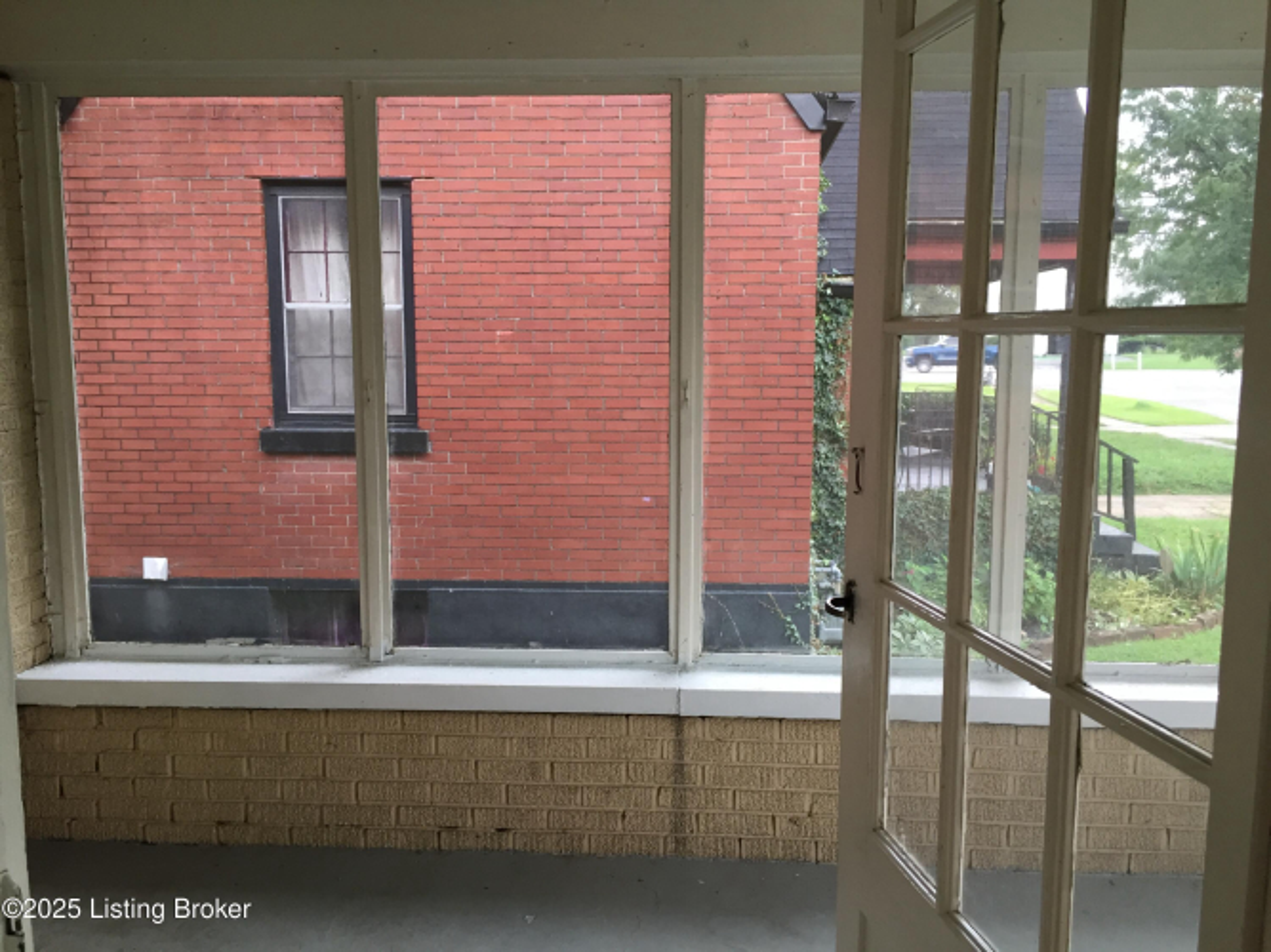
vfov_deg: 48.2
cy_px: 476
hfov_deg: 61.7
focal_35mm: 29
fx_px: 1065
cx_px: 636
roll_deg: -0.2
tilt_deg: -6.1
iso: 32
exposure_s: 1/30
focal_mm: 4.15
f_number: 2.2
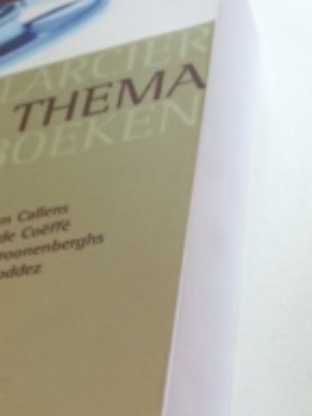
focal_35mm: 60
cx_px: 54
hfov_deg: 24.0
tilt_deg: -45.5
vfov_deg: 30.8
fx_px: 720
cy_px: 369
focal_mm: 4.15
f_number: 2.2
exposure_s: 1/237
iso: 32
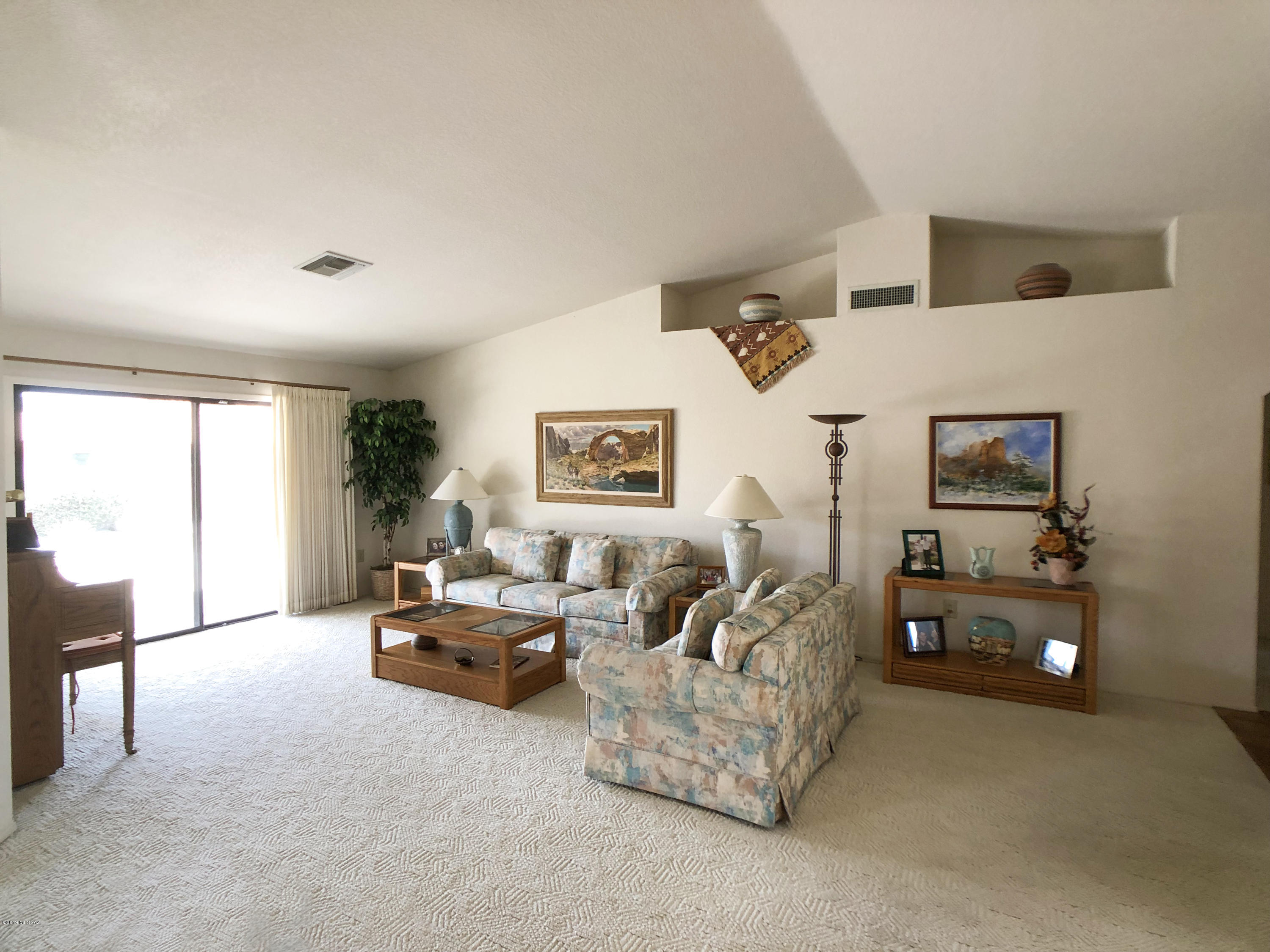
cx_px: 635
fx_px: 1027
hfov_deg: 63.4
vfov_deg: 49.7
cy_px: 476
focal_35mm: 28
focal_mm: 4
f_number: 1.8
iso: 32
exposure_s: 1/30
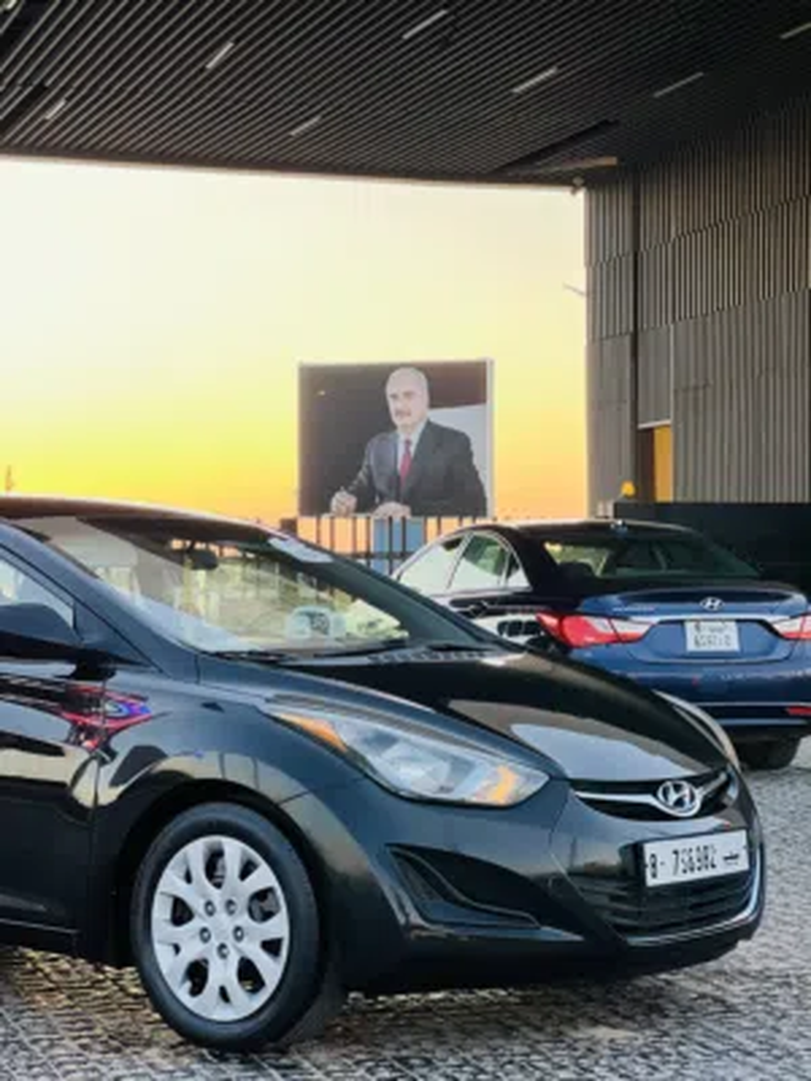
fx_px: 2405
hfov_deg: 19.1
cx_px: 406
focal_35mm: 77
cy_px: 540
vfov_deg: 25.3
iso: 125
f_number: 2.8
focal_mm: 9
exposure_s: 1/121
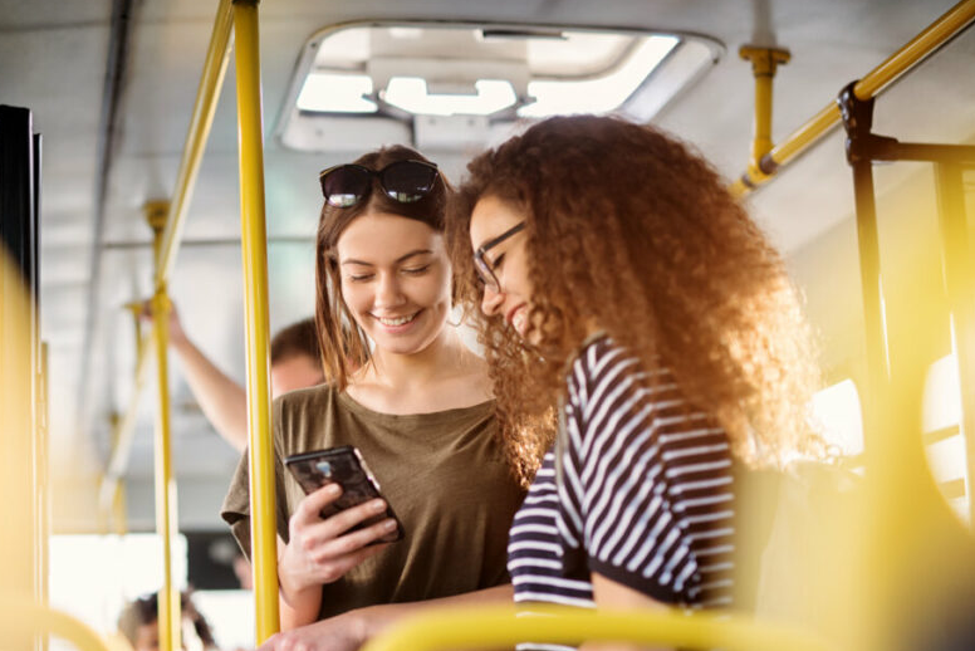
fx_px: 1788
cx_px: 346
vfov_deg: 20.6
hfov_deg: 30.3
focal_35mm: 66
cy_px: 422
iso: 320
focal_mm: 50
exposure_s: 1/400
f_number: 1.8
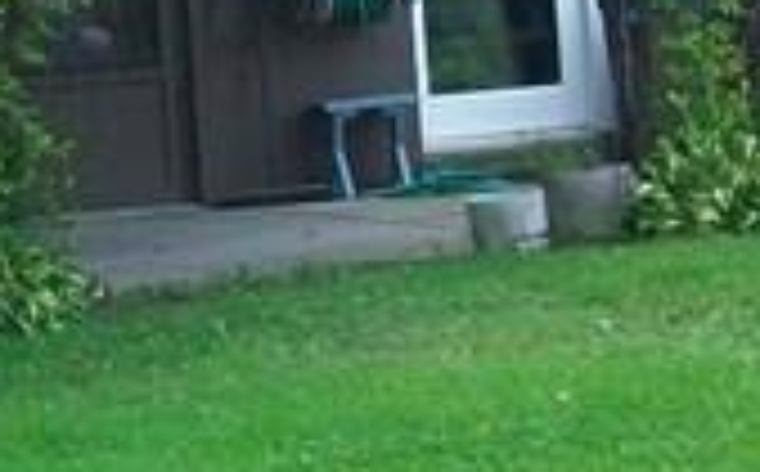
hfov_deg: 10.2
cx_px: 117
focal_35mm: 206
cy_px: -207
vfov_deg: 6.3
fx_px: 4260
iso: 64
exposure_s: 1/200
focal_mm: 5.7
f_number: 2.8
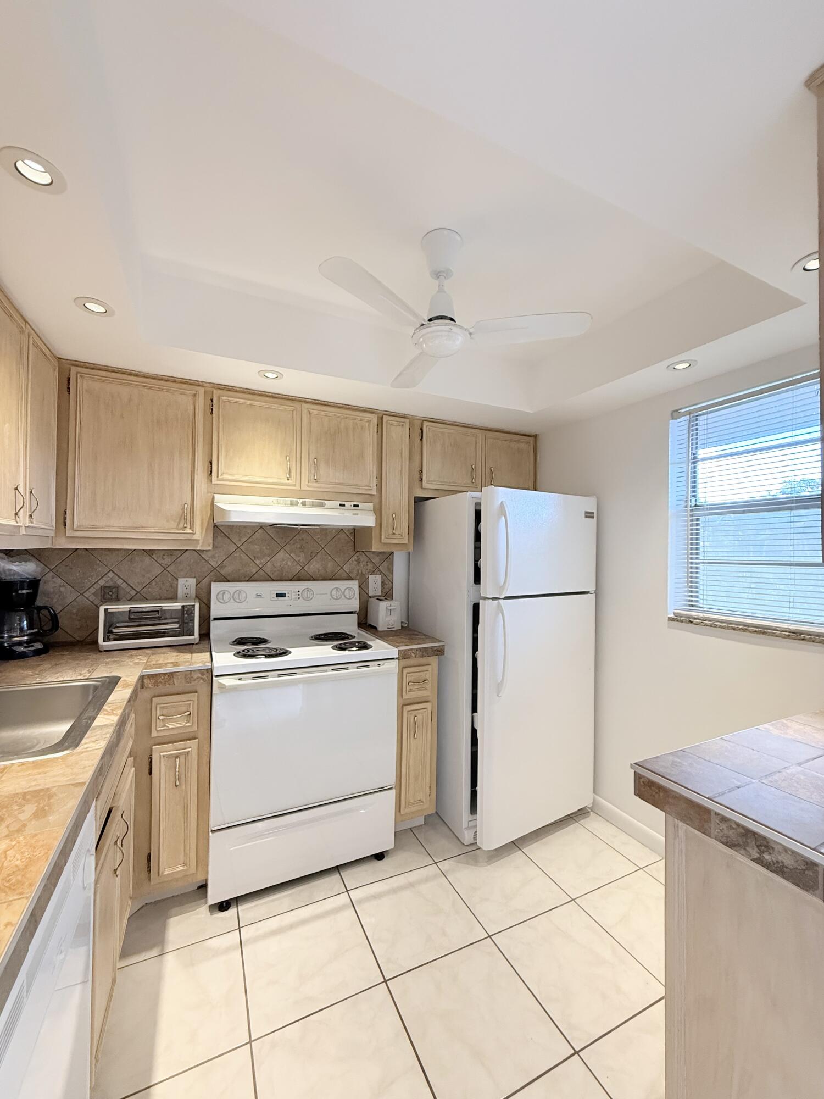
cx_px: 412
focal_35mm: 14
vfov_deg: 102.1
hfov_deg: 85.7
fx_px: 444
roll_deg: -1.2
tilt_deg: +1.2
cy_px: 550
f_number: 2.2
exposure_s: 1/120
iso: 250
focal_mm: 2.22
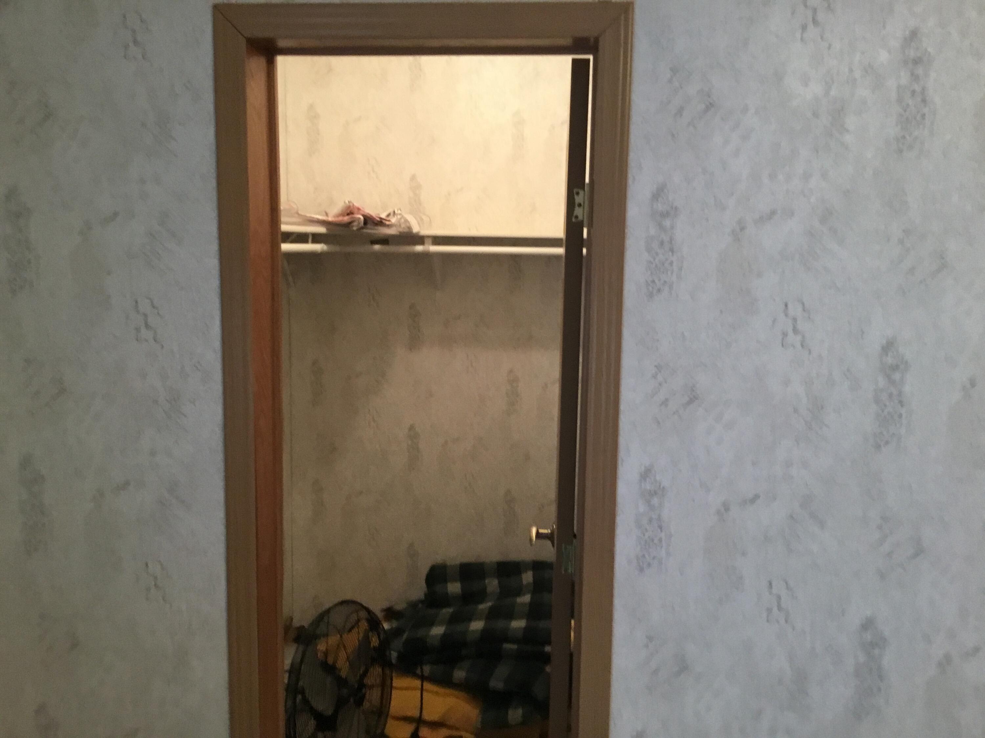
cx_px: 492
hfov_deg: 58.4
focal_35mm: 31
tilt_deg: -5.7
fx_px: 882
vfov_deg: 45.4
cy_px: 369
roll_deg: -1.1
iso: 125
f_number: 2.4
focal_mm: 3.3
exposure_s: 1/30
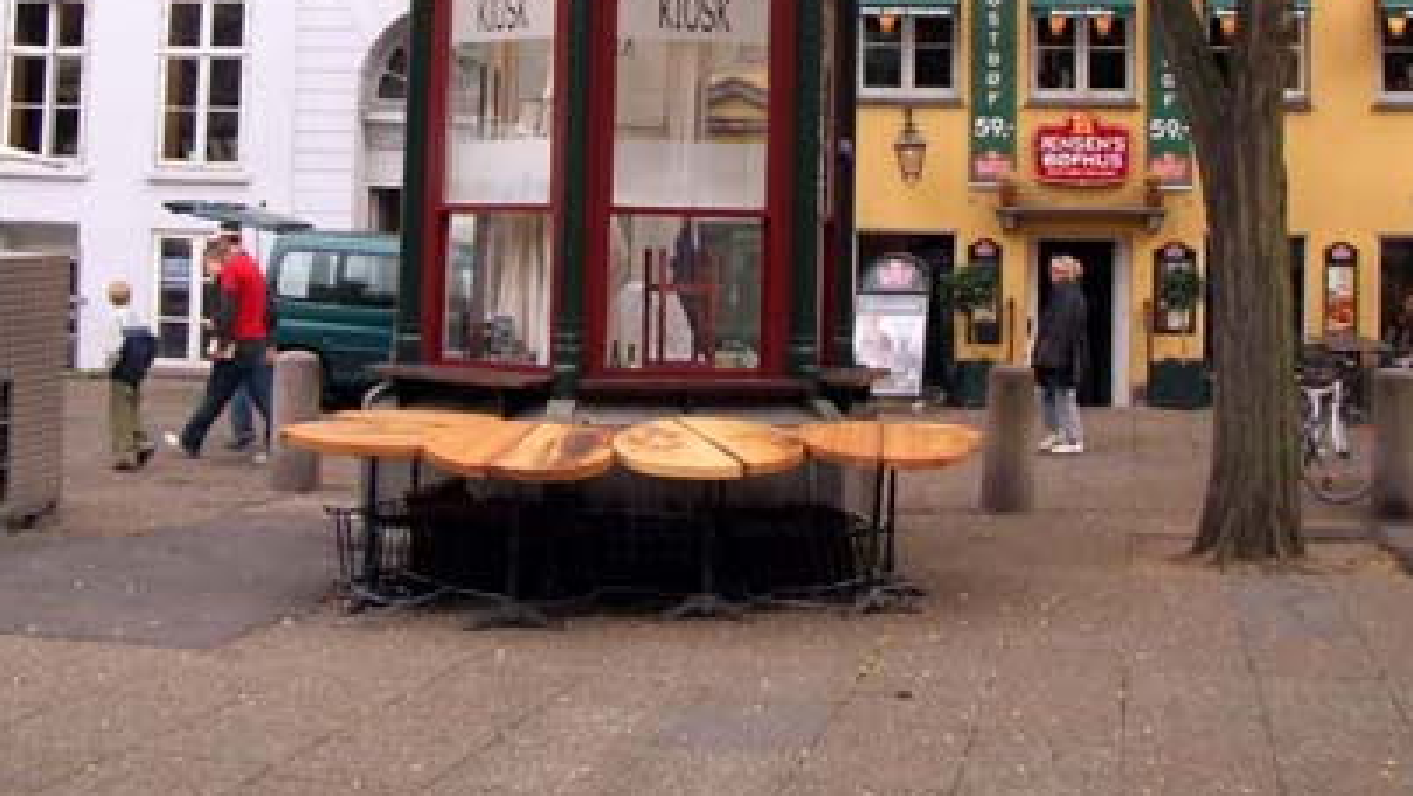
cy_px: 42
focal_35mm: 52
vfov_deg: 22.4
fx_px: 1949
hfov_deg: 39.9
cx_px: 710
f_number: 4.3
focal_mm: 5.8
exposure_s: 1/80
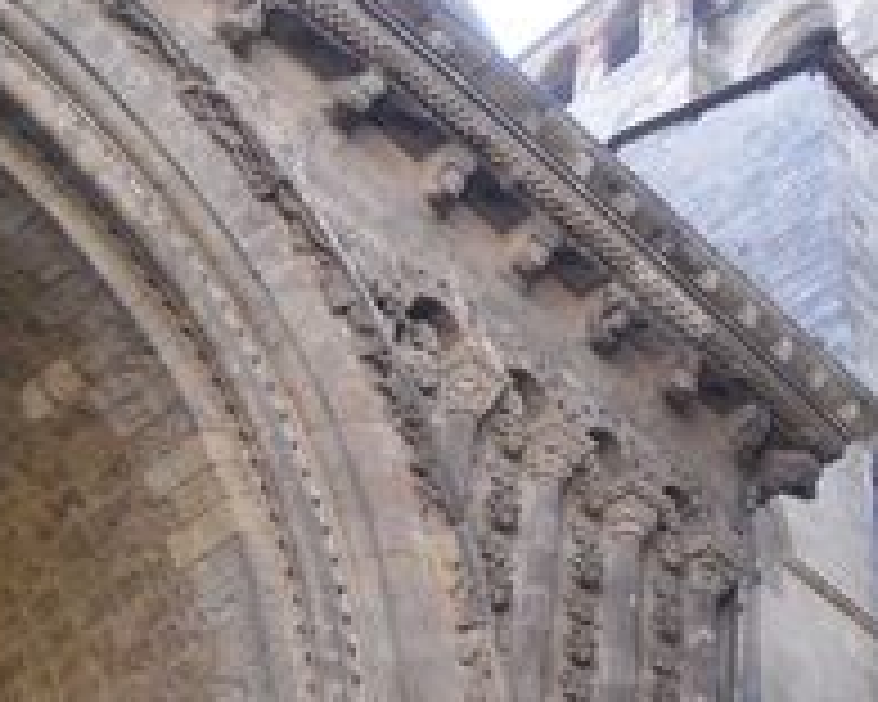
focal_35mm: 66
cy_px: 630
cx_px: 590
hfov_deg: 28.5
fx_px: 1715
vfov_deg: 22.6
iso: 100
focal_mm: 5.58
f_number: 2.8
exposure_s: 1/200
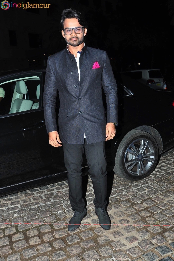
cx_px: 87
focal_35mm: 33
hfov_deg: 39.9
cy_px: 130
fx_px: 240
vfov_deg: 57.3
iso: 500
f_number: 9
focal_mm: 22
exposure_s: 1/125
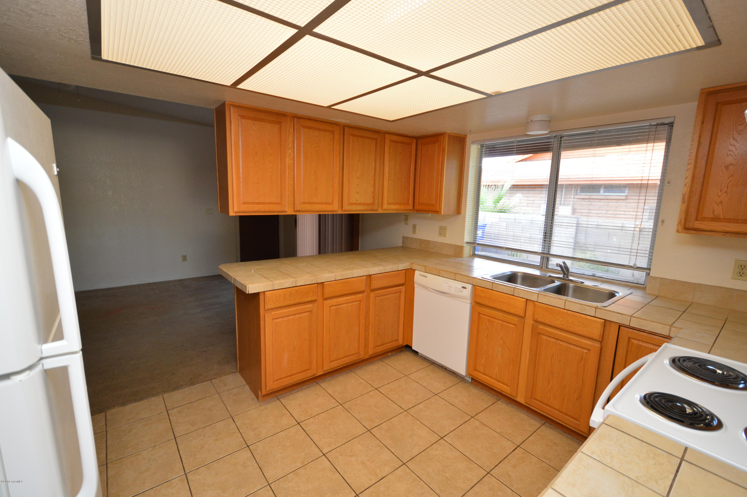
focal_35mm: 15
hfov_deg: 100.4
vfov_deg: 77.2
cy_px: 248
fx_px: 311
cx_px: 374
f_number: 3.5
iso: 450
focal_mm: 10
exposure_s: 1/60
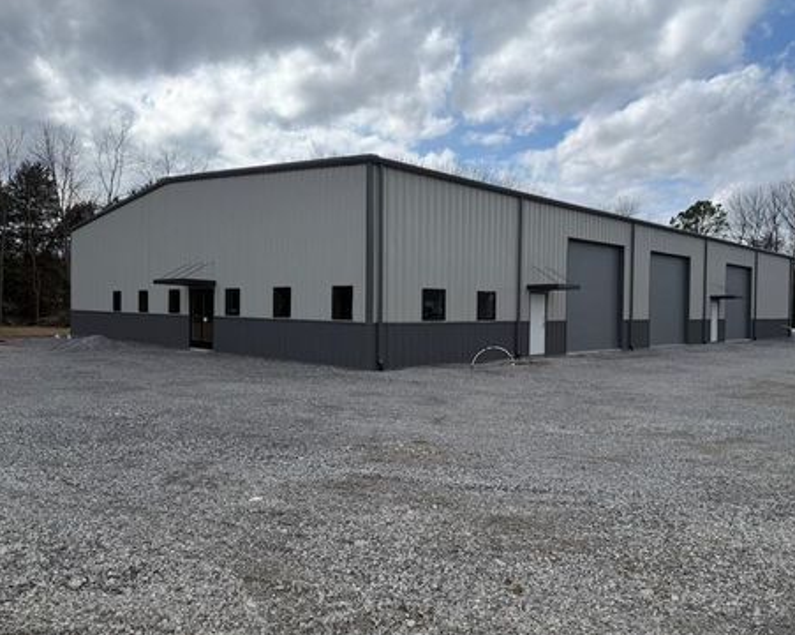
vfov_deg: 54.9
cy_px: 315
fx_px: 611
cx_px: 435
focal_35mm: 26
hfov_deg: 65.9
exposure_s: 1/7353
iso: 80
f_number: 1.78
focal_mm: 6.76
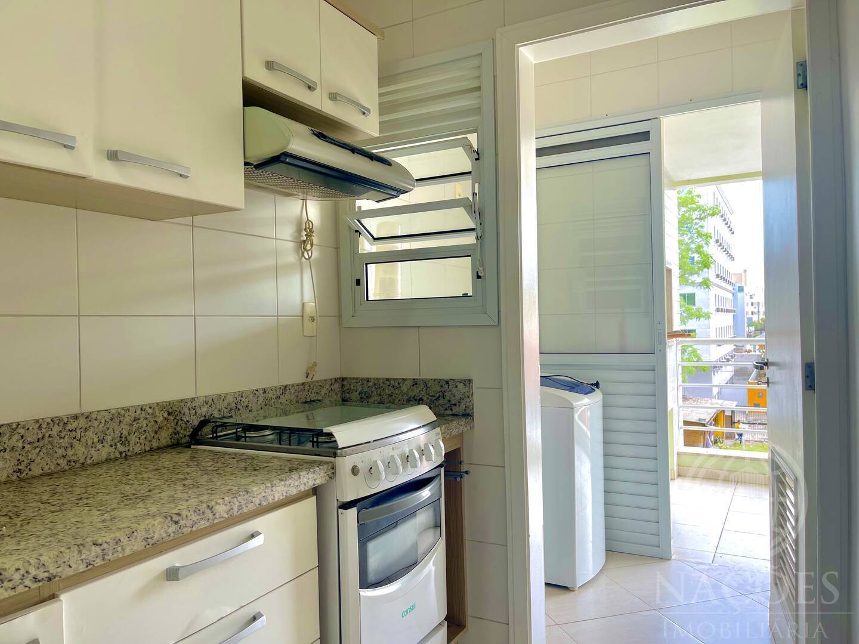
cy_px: 322
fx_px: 620
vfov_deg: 54.9
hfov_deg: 69.4
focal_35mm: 25
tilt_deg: -1.4
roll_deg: +0.4
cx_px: 430
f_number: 1.6
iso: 32
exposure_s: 1/195
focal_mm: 5.1
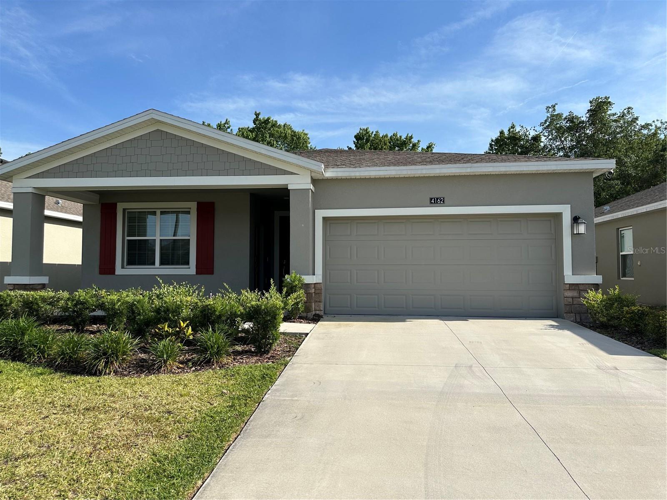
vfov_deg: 56.8
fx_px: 462
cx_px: 334
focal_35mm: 24
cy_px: 250
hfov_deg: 71.6
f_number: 1.78
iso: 80
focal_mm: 6.86
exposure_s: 1/5000
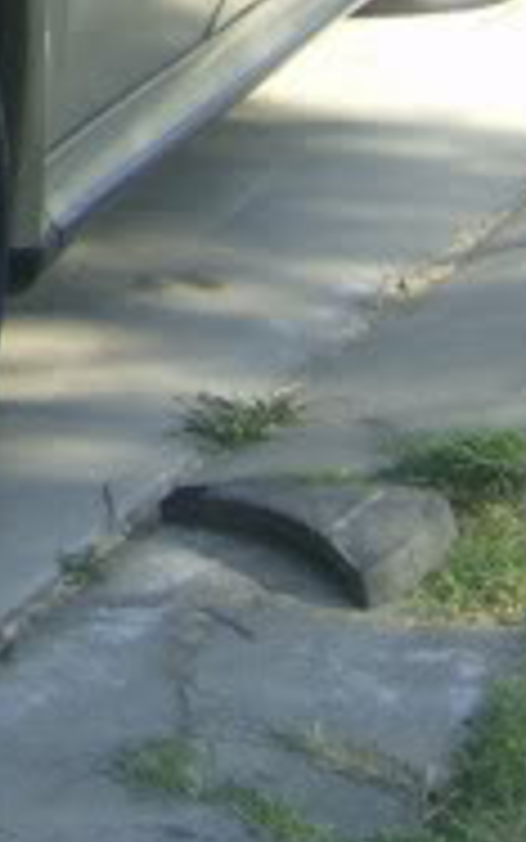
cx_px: -629
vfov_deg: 15.6
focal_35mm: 130
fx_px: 2979
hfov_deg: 9.3
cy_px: -83
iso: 100
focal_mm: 6
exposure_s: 1/324
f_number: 2.8
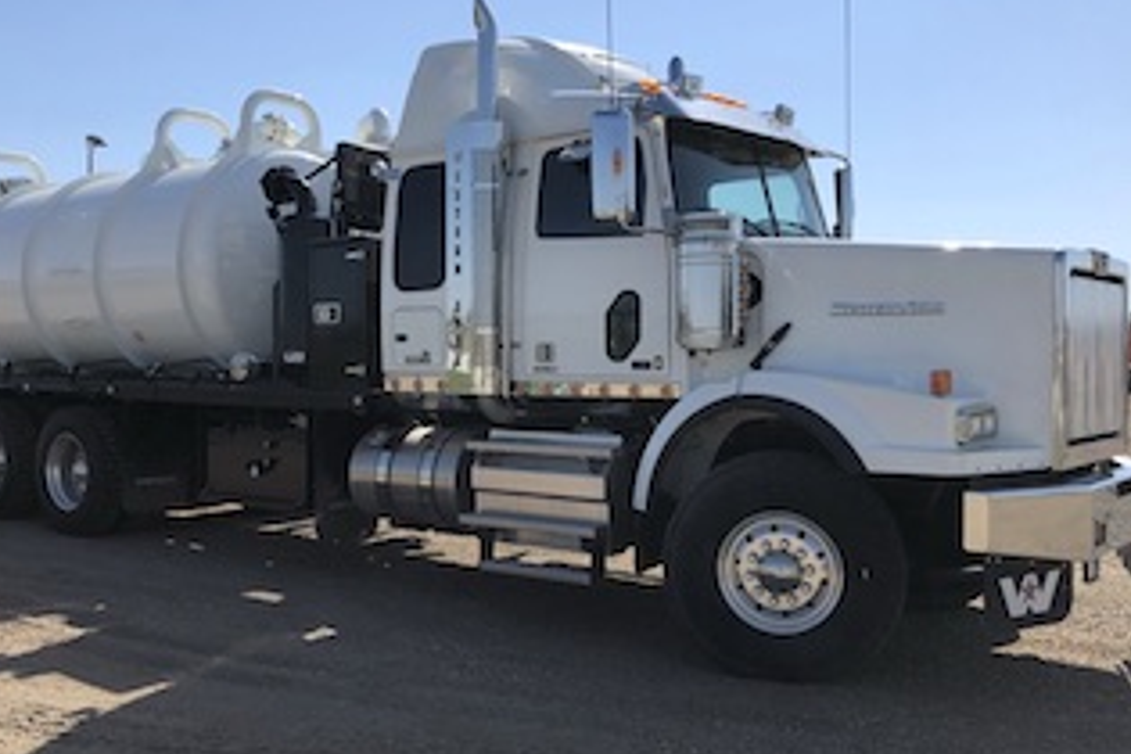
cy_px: 388
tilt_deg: -1.5
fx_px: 1162
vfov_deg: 35.9
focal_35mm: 37
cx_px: 488
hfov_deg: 51.7
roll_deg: -0.4
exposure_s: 1/2525
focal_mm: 3.99
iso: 20
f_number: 1.8
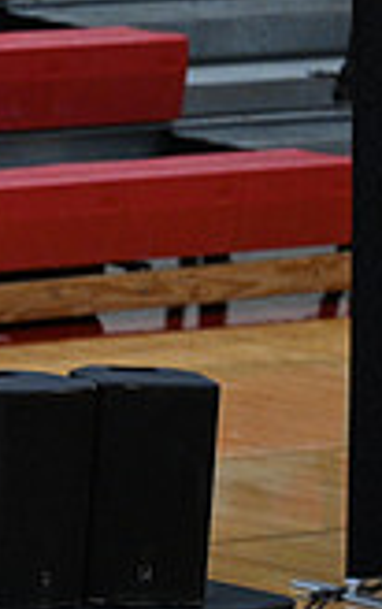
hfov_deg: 1.8
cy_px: 563
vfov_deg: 2.9
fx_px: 11968
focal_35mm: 721
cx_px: -675
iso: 4000
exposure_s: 1/400
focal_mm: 200
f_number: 4
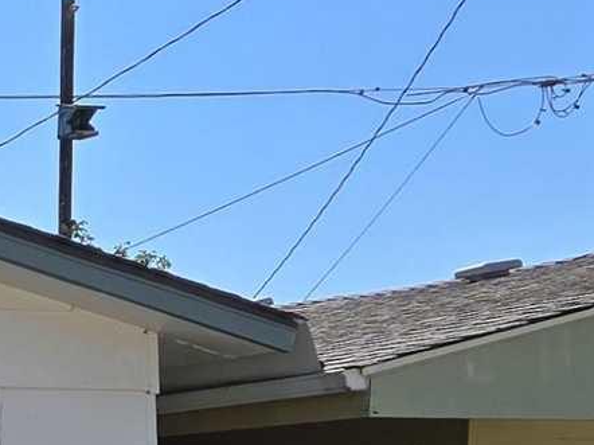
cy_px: 667
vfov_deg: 9.0
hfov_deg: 10.9
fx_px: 2744
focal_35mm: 160
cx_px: -715
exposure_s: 1/1789
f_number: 1.8
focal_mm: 5.4
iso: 25
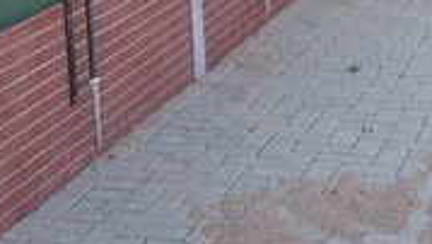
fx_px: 1272
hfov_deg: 19.0
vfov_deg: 10.9
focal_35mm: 111
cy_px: 7
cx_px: 51
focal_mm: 6.3
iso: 80
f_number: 2.8
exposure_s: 1/250
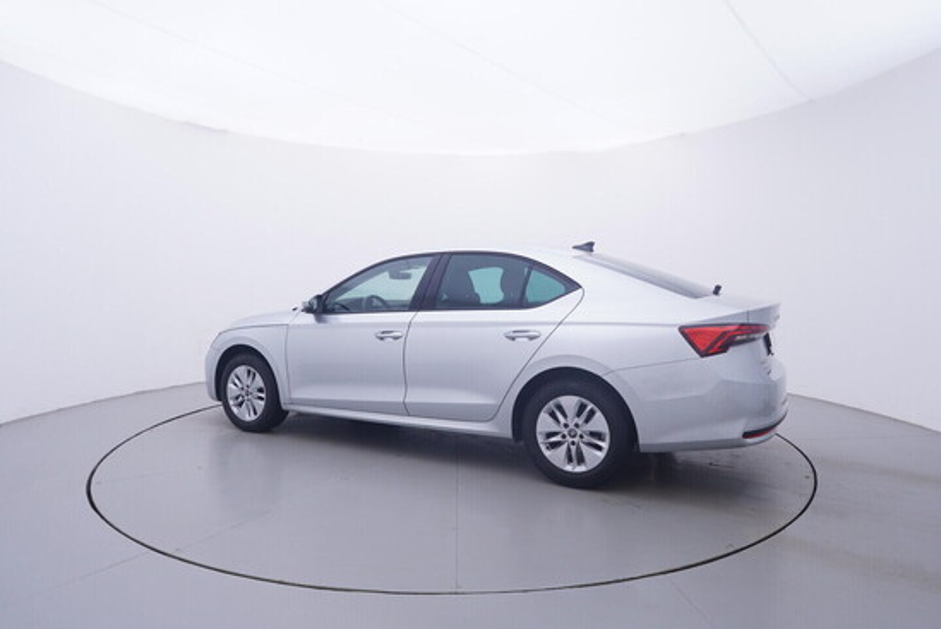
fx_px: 589
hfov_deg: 77.3
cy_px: 314
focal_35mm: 22
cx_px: 470
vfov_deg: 56.2
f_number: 5
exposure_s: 1/80
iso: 200
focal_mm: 15
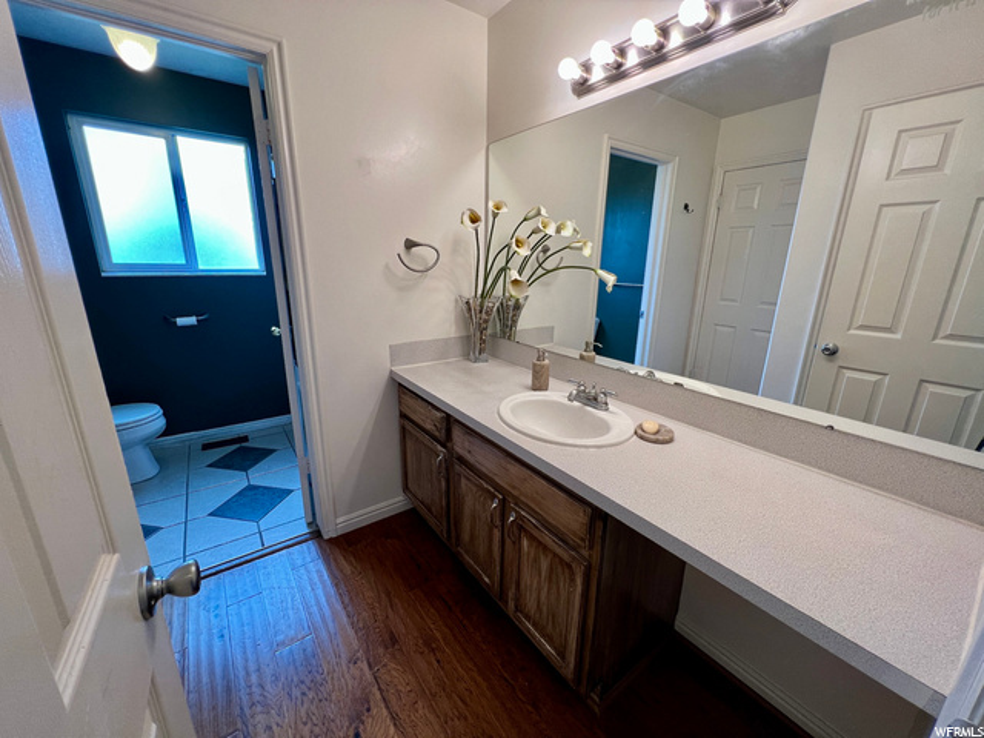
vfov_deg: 89.9
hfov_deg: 106.2
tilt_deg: -16.0
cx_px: 492
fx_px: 370
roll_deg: -0.9
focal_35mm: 13
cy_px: 369
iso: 80
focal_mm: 1.57
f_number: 1.8
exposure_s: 1/120
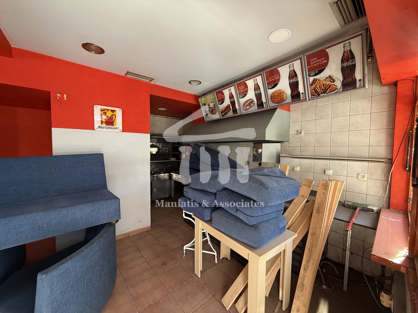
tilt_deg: -2.0
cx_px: 209
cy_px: 156
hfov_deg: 102.1
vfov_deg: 85.7
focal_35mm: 14
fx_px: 169
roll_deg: +0.1
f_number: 2.2
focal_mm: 2.22
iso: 320
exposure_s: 1/83
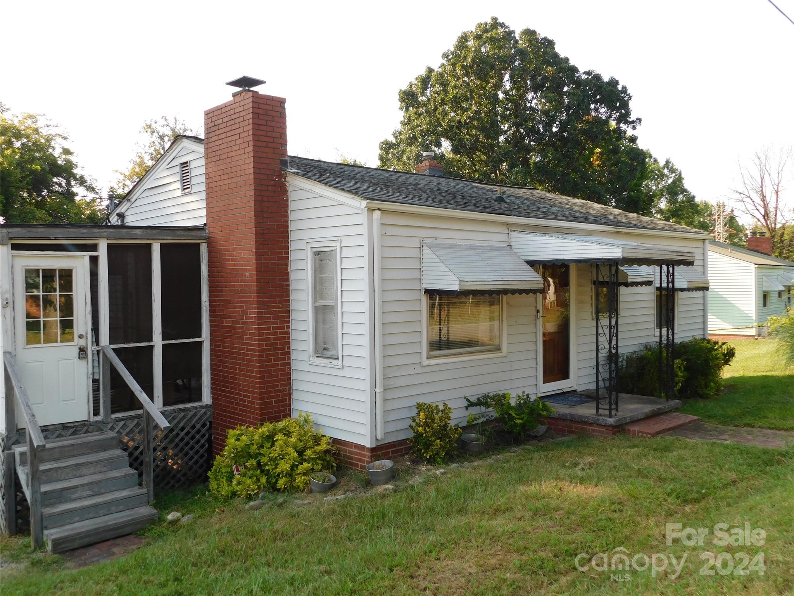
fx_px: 688
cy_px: 298
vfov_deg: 46.8
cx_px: 397
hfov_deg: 60.0
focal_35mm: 30
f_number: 3.2
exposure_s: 1/320
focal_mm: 5.3
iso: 125
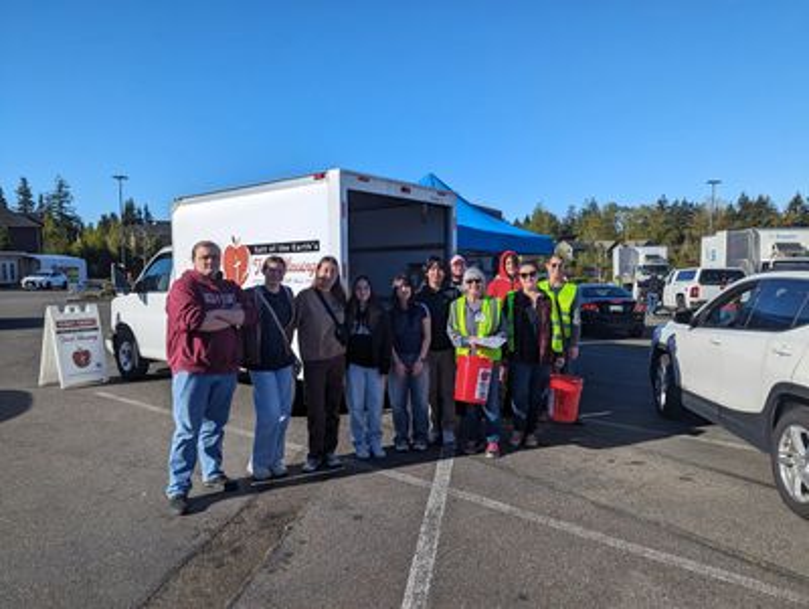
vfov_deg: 56.9
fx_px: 562
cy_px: 304
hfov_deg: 71.5
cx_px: 404
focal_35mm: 24
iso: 49
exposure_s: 1/3333
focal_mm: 6.81
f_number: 1.85
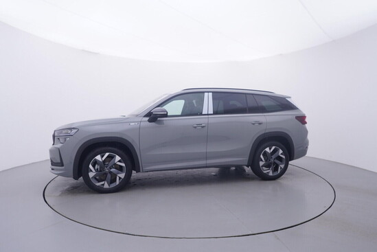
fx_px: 236
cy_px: 126
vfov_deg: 56.2
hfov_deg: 77.3
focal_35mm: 22
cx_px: 188
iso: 200
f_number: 5
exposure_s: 1/80
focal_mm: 15
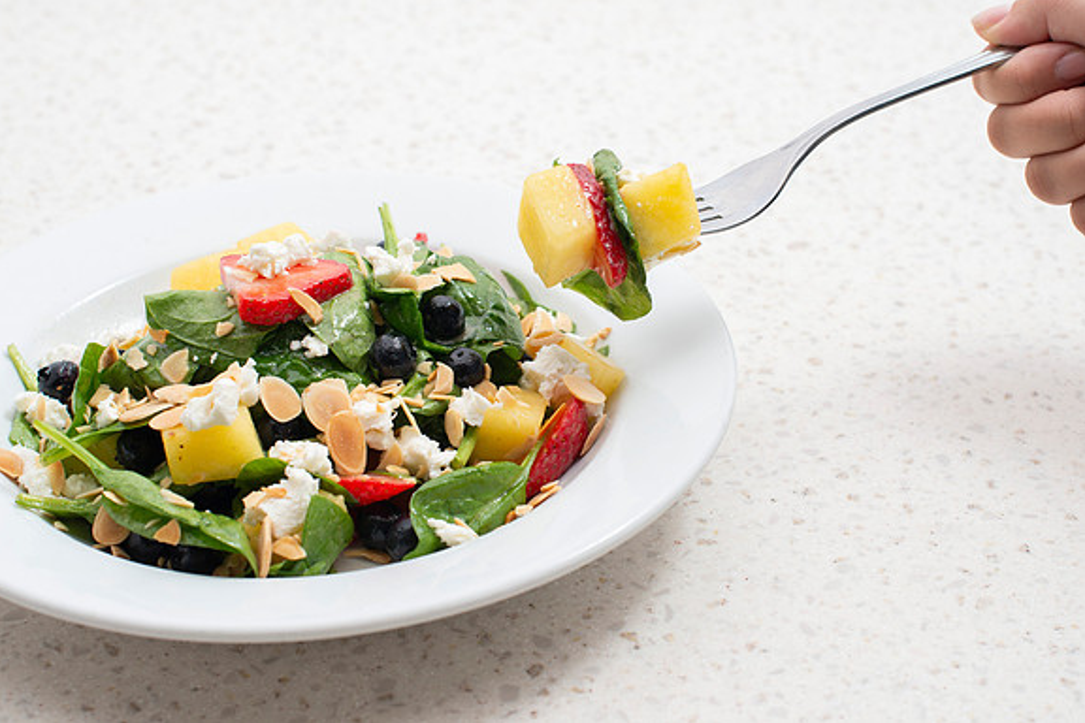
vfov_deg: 23.8
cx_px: 590
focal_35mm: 57
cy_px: 323
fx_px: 1718
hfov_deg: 35.0
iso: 200
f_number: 6.3
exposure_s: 1/250
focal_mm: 50
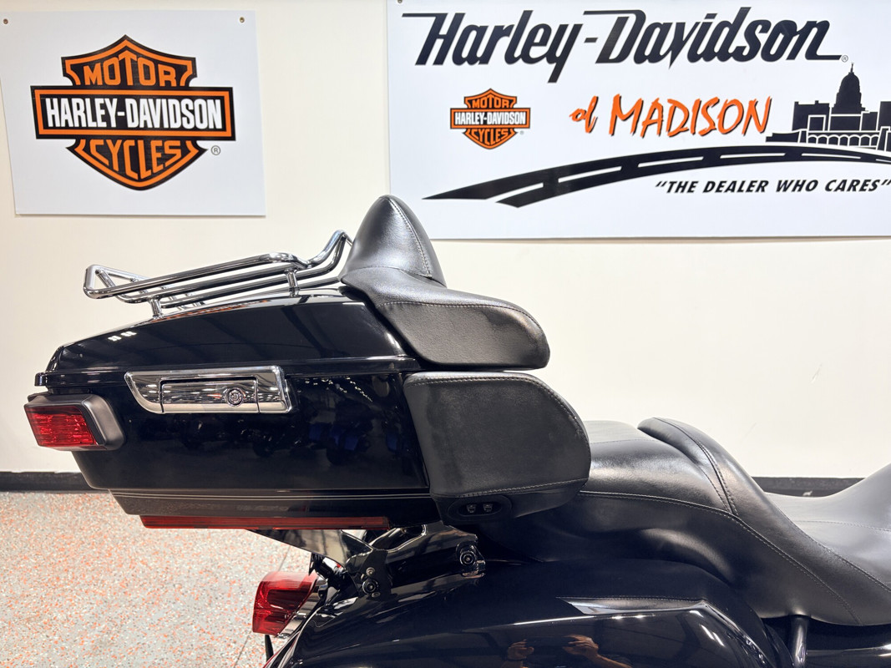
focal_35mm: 26
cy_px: 334
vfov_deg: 53.1
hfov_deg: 67.3
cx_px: 446
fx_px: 669
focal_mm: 5.96
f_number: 1.6
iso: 40
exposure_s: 1/120
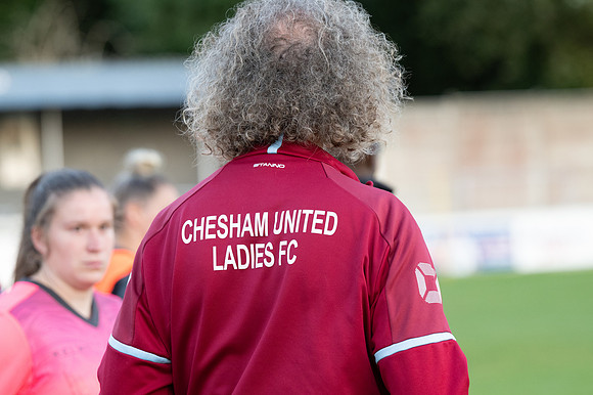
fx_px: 2963
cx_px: 296
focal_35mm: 180
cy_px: 198
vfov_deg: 7.6
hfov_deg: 11.4
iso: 1000
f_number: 3.2
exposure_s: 1/320
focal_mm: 120
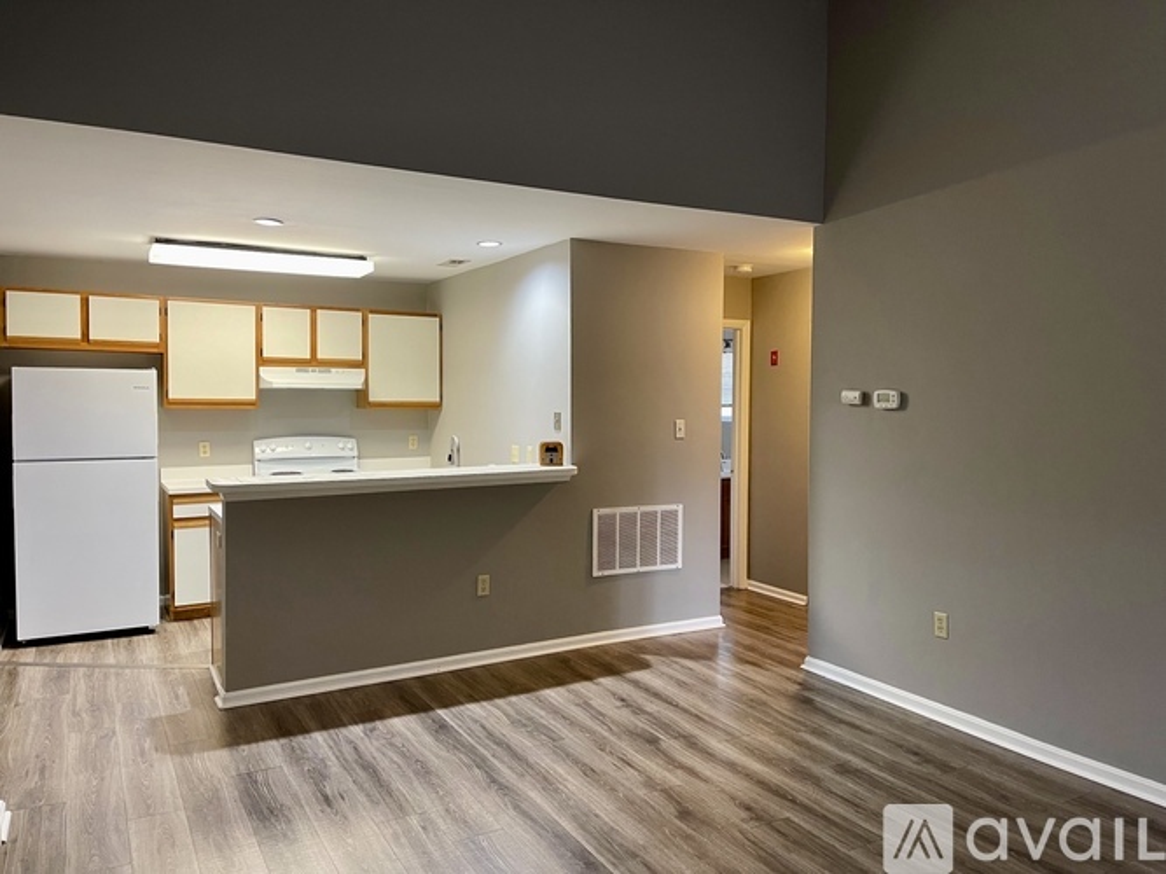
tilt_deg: -2.6
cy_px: 437
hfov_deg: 67.3
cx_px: 583
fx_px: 876
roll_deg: -0.5
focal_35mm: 26
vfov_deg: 53.0
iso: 250
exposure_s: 1/60
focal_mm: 5.1
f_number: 1.6
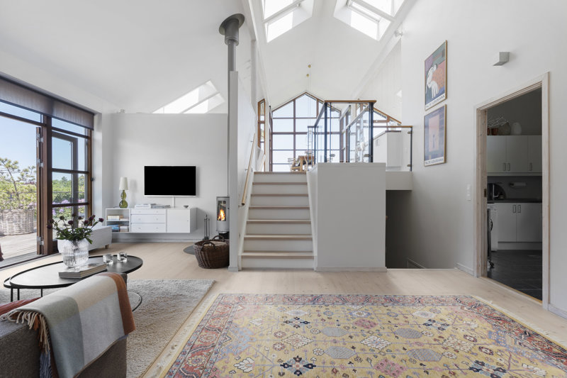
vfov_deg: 72.0
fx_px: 260
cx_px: 284
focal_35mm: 16
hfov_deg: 95.0
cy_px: 189
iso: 160
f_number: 8
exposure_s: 1/4
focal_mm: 11
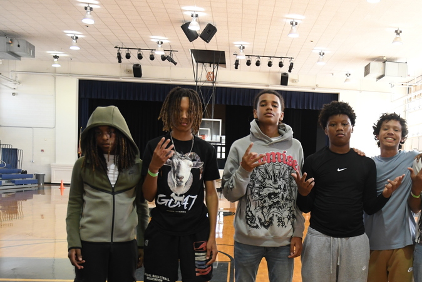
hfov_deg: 45.8
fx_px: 481
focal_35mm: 41
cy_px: 210
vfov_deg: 32.1
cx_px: 315
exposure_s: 1/400
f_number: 3.2
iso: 1600
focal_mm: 18
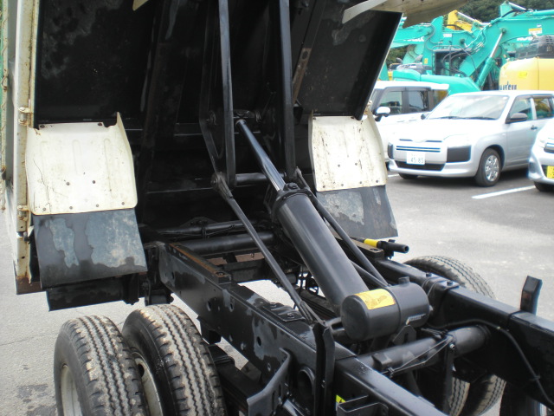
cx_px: 277
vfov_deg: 37.7
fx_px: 608
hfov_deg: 49.0
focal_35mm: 38
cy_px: 208
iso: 64
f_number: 3.1
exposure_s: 1/100
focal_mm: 6.3
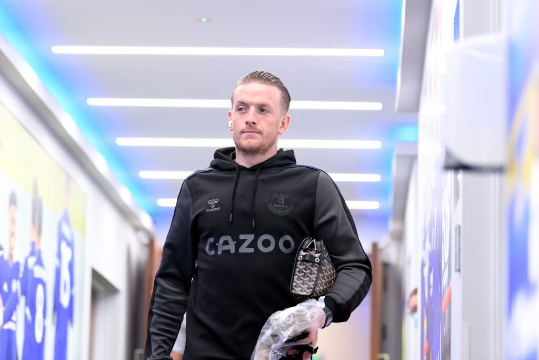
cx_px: 270
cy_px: 180
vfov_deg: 14.0
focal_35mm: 98
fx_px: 1467
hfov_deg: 20.8
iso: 2000
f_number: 2.8
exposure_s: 1/500
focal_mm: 98
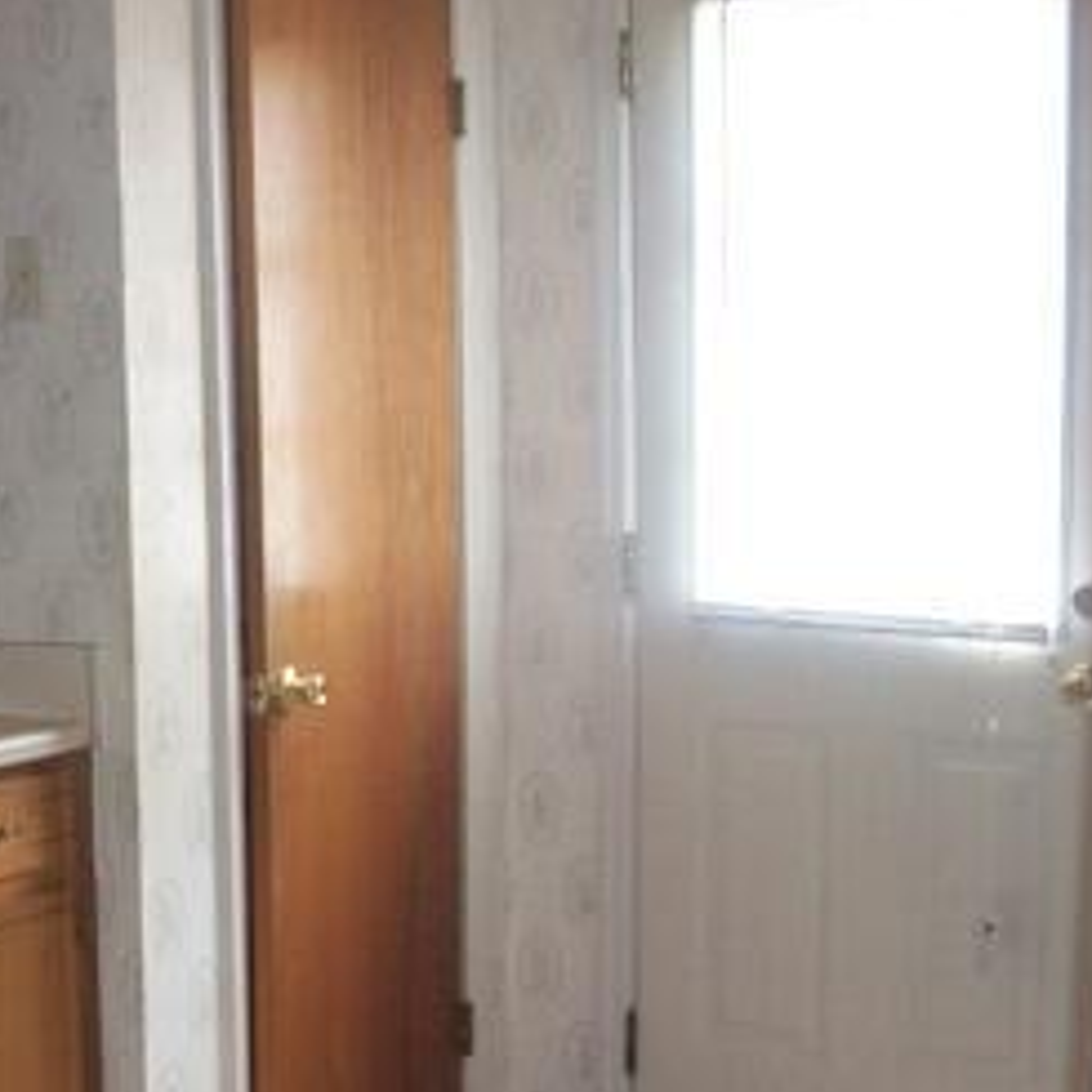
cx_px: -174
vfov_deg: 22.9
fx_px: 2641
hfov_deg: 21.8
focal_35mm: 74
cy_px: 914
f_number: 2.9
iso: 160
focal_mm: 5.7
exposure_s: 1/30
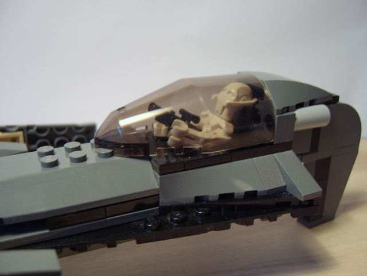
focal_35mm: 31
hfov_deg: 58.4
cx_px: 184
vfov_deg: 45.4
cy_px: 138
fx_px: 329
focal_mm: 8.13
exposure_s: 1/14
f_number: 2.7
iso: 100
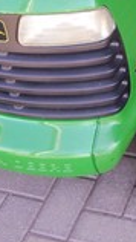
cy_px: -18
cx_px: 115
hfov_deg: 11.3
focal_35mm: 107
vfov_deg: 19.2
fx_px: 685
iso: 100
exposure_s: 1/50
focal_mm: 6.8
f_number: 4.3
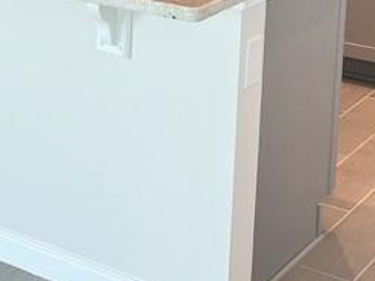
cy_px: -75
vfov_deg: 13.7
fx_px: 1127
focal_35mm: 104
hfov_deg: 18.0
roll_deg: +0.4
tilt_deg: -12.2
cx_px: -69
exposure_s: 1/120
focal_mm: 5.7
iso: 64
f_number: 1.5
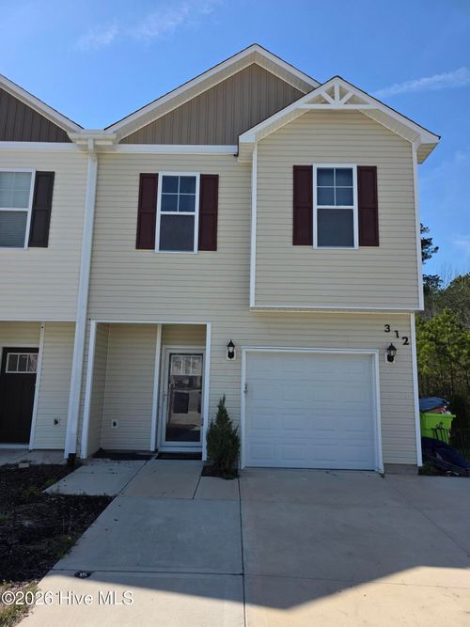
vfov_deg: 73.9
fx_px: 417
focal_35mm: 23
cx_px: 235
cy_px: 314
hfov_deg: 58.9
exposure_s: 1/5608
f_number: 1.7
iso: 80
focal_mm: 6.3
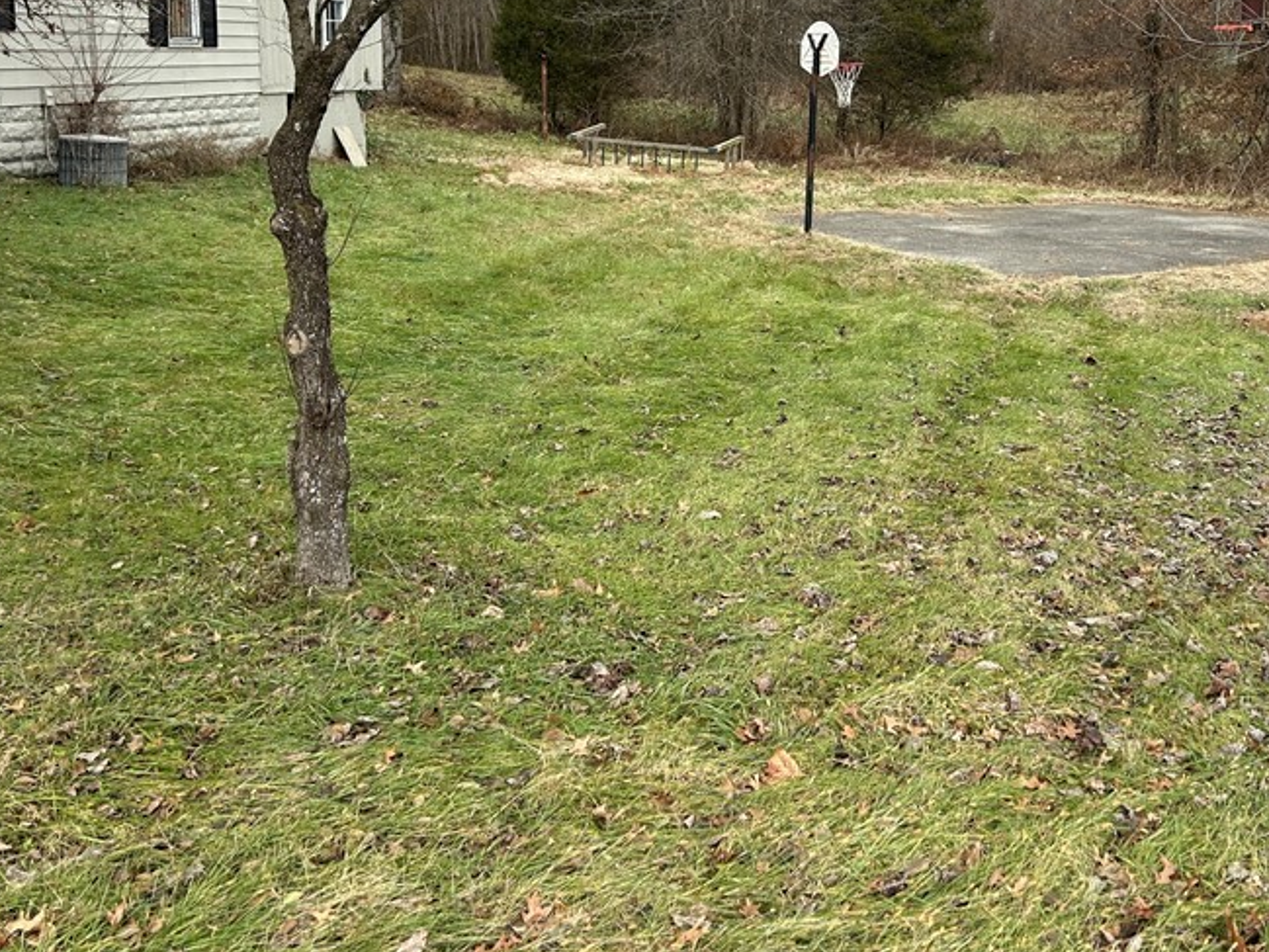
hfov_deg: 45.4
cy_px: 272
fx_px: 1503
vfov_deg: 34.6
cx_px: 788
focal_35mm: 41
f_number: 1.5
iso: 50
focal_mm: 5.7
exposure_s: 1/957
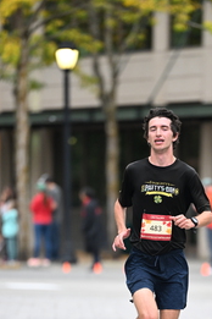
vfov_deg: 4.9
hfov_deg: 3.3
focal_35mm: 422
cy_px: 280
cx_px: 165
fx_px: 3727
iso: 1600
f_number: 2.8
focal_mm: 200
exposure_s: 1/1000
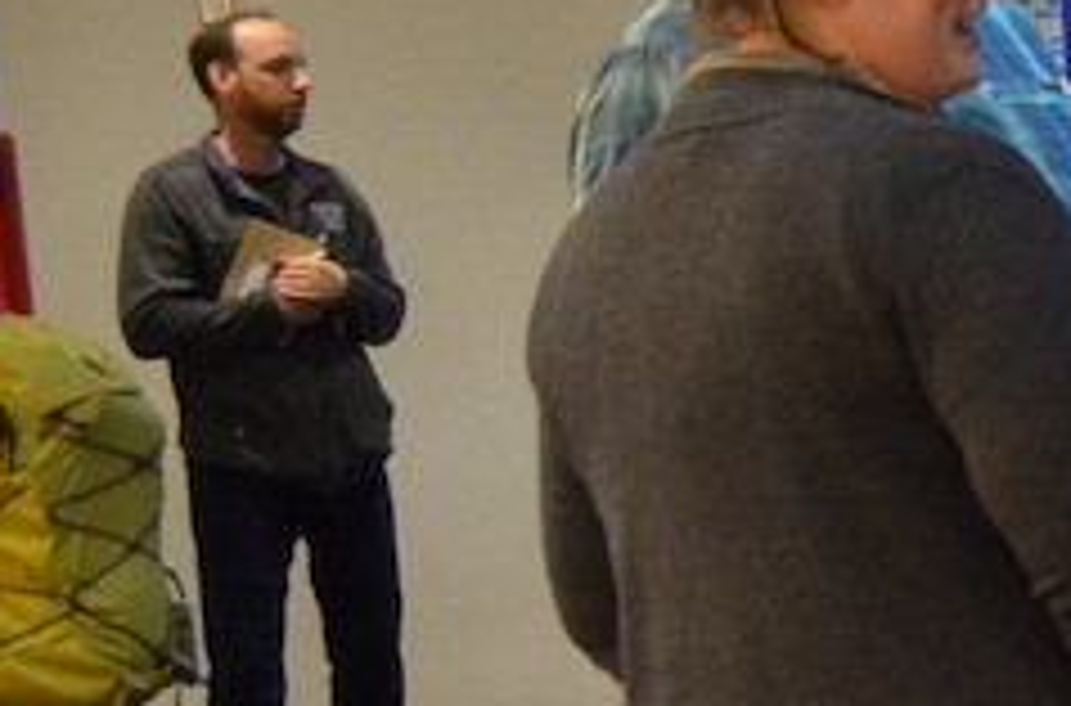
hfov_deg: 11.6
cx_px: 2727
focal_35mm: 140
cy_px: 778
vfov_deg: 9.6
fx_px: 4151
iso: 1250
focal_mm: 18
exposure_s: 1/30
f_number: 3.5
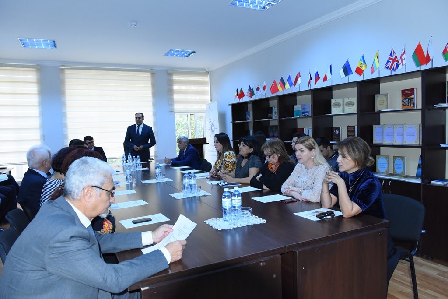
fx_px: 324
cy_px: 150
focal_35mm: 26
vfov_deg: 49.6
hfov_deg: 69.4
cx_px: 224
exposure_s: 1/160
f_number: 5.6
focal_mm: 26
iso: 4000
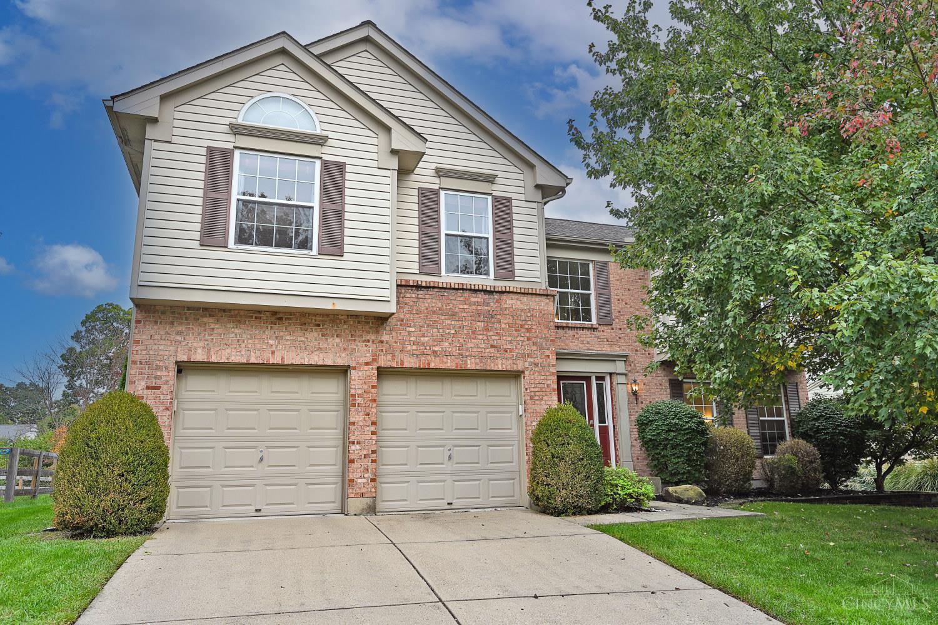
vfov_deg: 53.1
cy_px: 312
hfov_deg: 73.7
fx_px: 625
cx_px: 469
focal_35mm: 24
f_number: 5.6
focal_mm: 24
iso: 160
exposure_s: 1/250
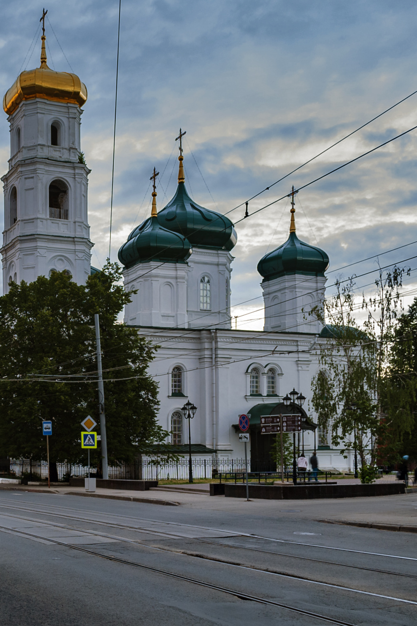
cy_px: 316
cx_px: 78
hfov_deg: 31.7
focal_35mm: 41
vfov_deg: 47.4
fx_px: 713
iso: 100
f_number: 4.5
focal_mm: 18
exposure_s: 1/5
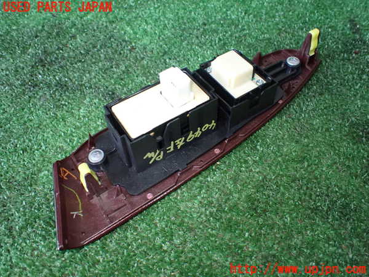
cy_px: 138
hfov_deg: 60.0
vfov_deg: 46.8
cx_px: 184
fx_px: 320
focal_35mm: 30
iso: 800
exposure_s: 1/50
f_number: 2.3
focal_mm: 5.4
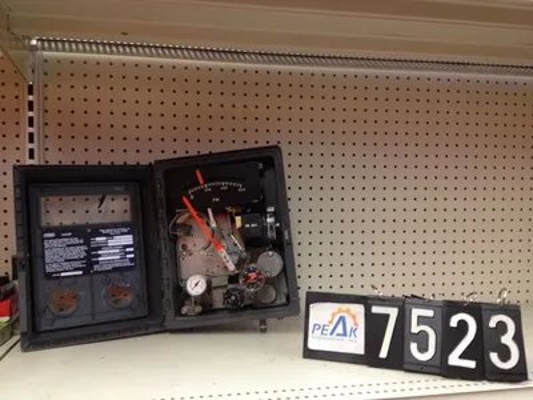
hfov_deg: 52.6
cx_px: 266
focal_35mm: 35
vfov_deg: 40.7
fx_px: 539
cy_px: 200
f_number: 2.4
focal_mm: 4.28
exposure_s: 1/20
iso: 100
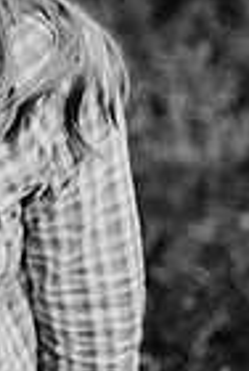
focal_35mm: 77
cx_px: -114
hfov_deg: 16.4
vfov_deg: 24.7
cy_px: -26
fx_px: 795
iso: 125
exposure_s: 1/800
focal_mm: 24
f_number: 2.2
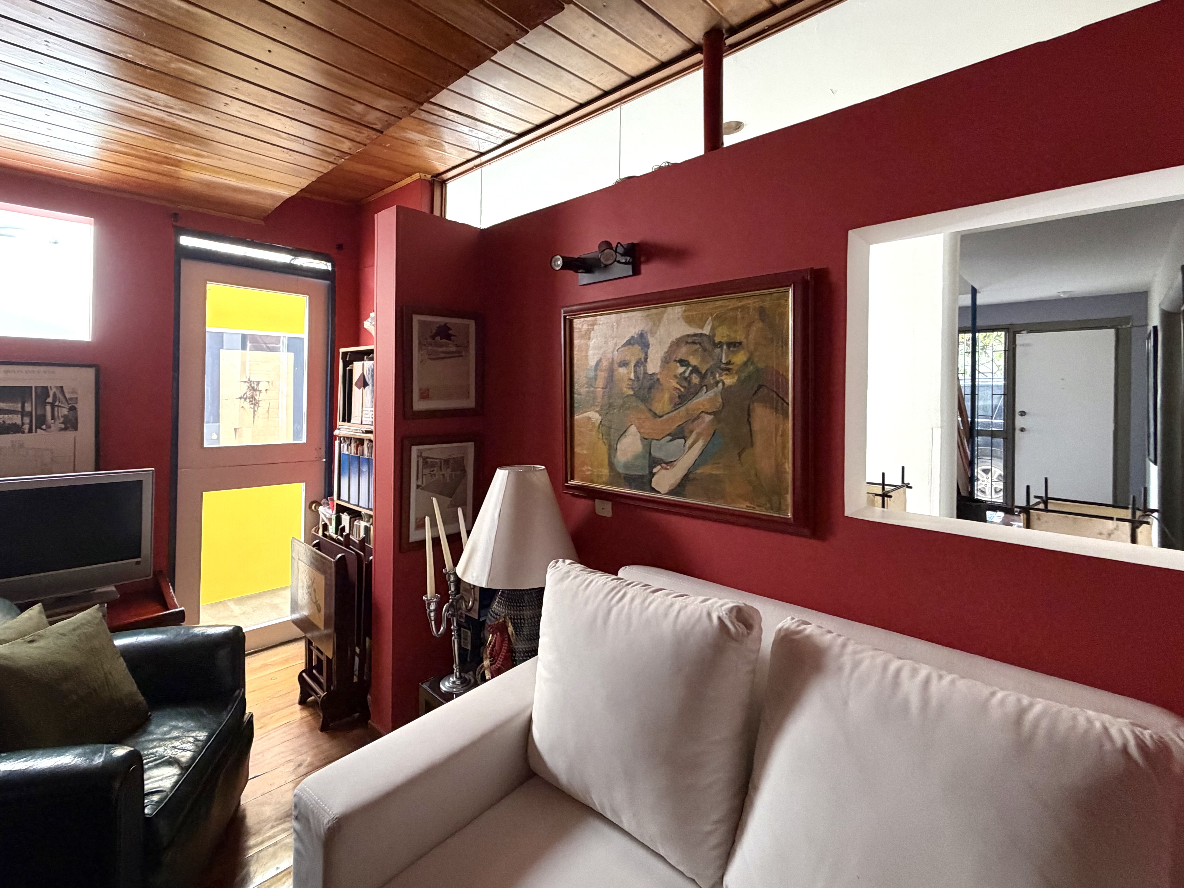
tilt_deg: -0.4
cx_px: 566
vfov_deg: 77.8
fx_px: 547
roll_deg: +0.1
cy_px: 394
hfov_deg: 94.4
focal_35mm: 16
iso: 320
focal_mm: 2.22
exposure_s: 1/71
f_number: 2.2
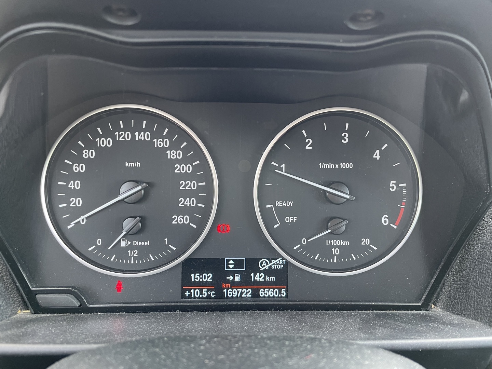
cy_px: 184
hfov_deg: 67.3
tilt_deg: -20.5
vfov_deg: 53.1
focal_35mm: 26
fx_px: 370
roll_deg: +0.3
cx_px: 246
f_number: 1.6
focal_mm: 4.2
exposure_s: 1/76
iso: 125
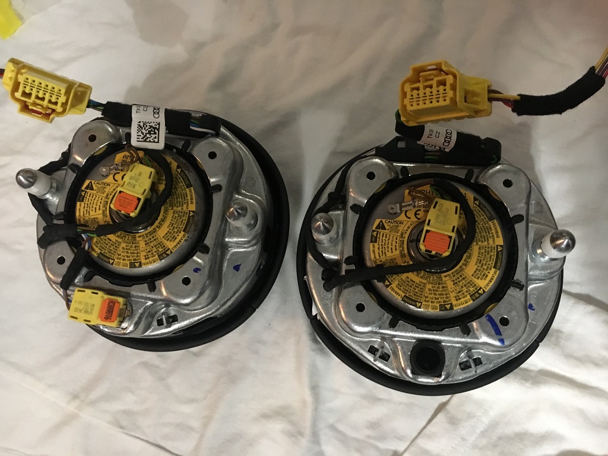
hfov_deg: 61.7
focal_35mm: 29
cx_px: 304
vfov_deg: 48.2
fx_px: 509
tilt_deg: -78.5
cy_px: 228
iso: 500
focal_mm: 4.15
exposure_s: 1/17
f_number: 2.2
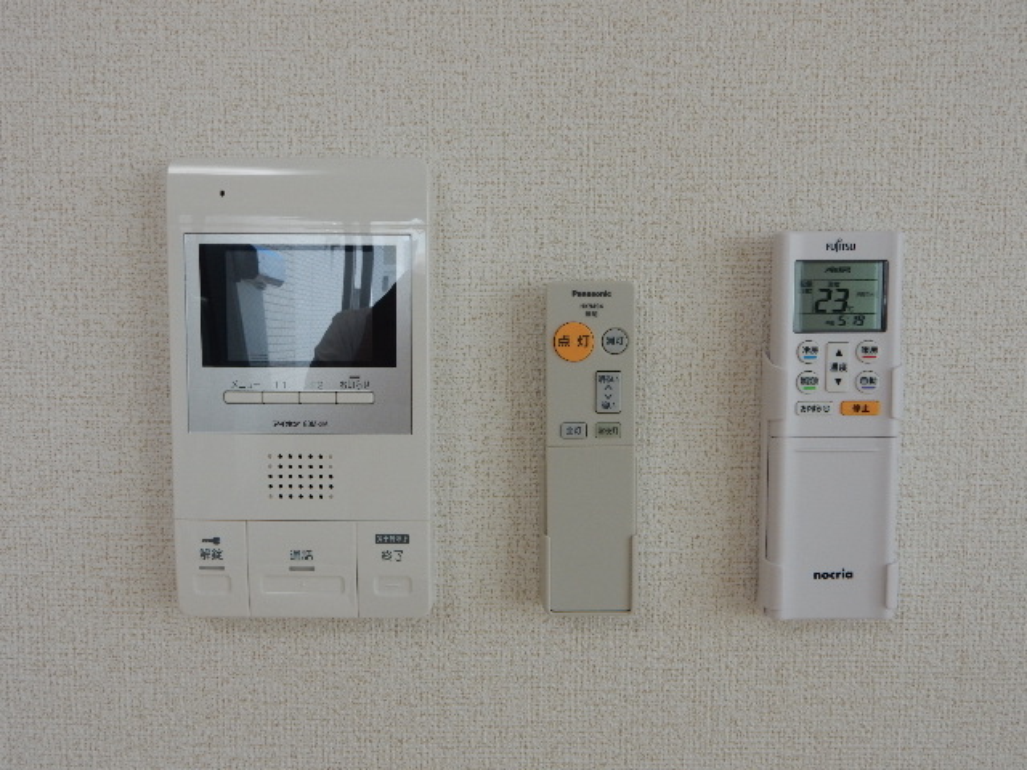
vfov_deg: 46.8
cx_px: 514
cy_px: 385
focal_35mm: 30
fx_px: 890
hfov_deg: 60.0
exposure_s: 1/80
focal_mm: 5.4
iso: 125
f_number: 4
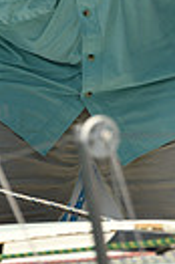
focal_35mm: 2654
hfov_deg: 0.5
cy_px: 8
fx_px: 19402
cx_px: 114
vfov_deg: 0.8
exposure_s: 1/3200
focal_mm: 600
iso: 320
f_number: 6.3
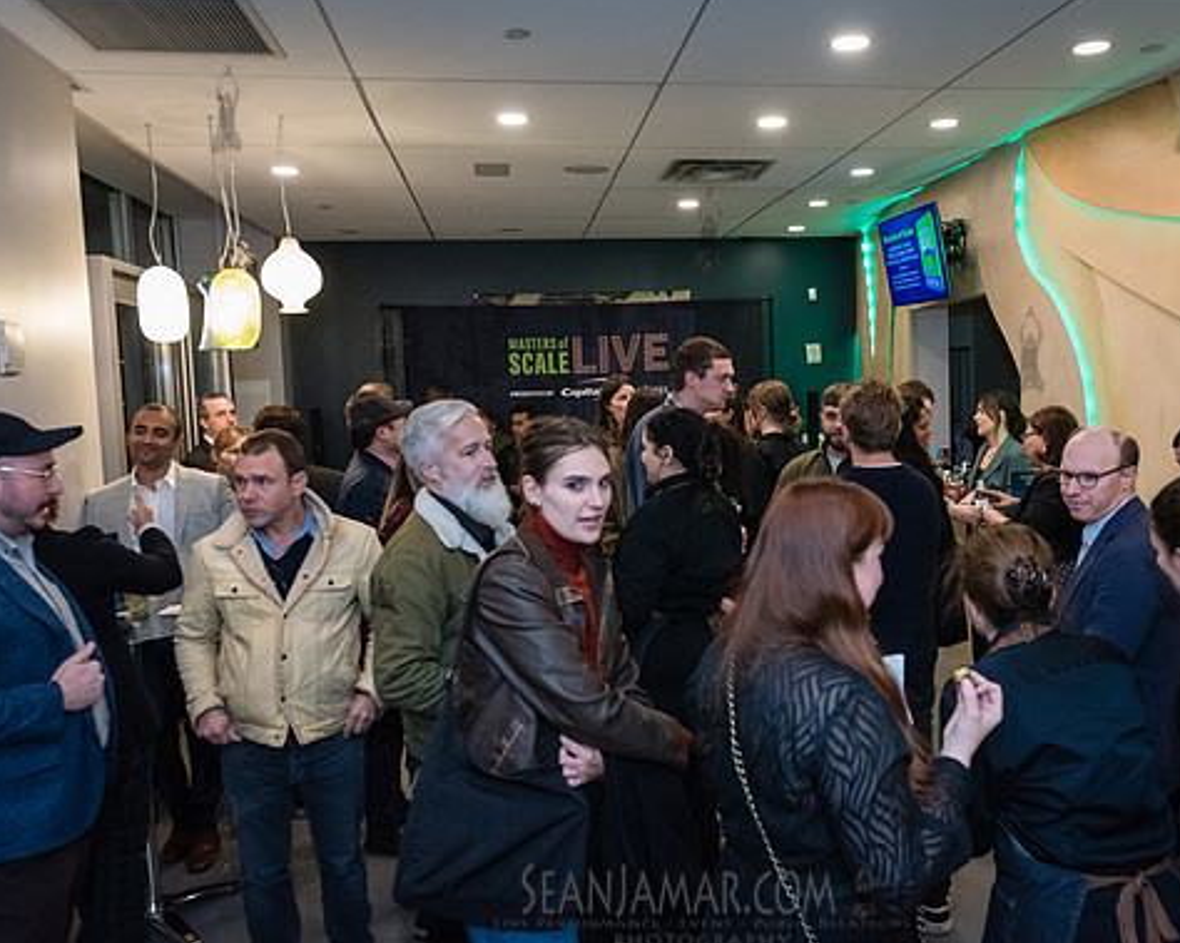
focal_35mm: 31
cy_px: 469
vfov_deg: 47.1
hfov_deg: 56.8
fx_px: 1082
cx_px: 707
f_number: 4
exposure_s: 1/200
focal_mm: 27
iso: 6400
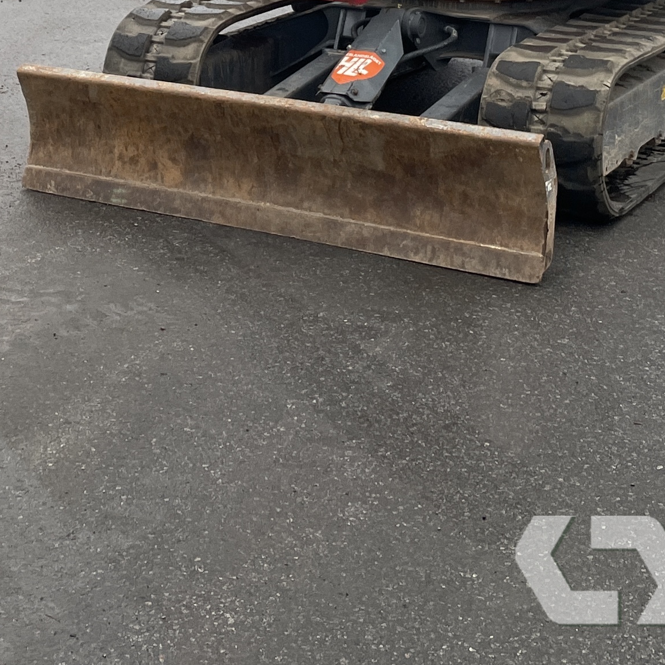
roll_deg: -2.5
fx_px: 1739
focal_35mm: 80
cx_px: 168
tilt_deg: -6.4
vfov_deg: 20.2
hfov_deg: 21.5
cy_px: -153
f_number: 1.6
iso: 32
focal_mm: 4.2
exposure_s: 1/221
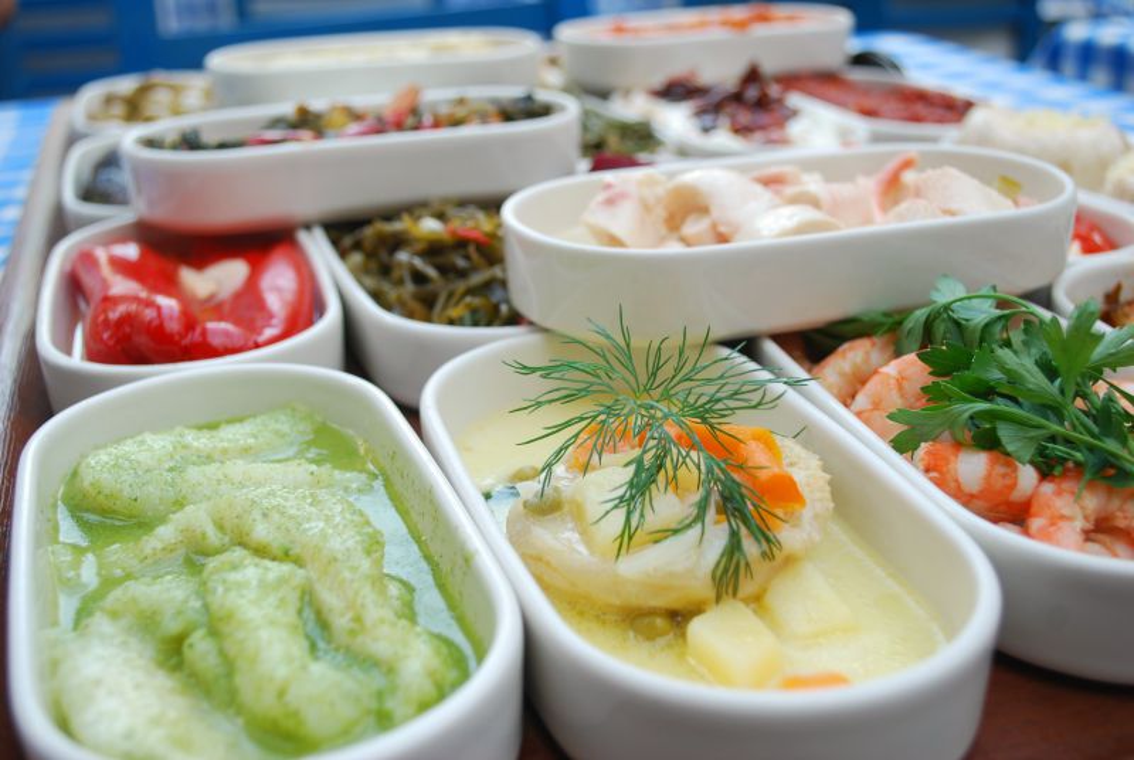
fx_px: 1325
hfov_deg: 46.3
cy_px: 380
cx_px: 567
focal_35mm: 42
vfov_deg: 32.0
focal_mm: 28
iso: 125
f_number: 4.5
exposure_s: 1/30
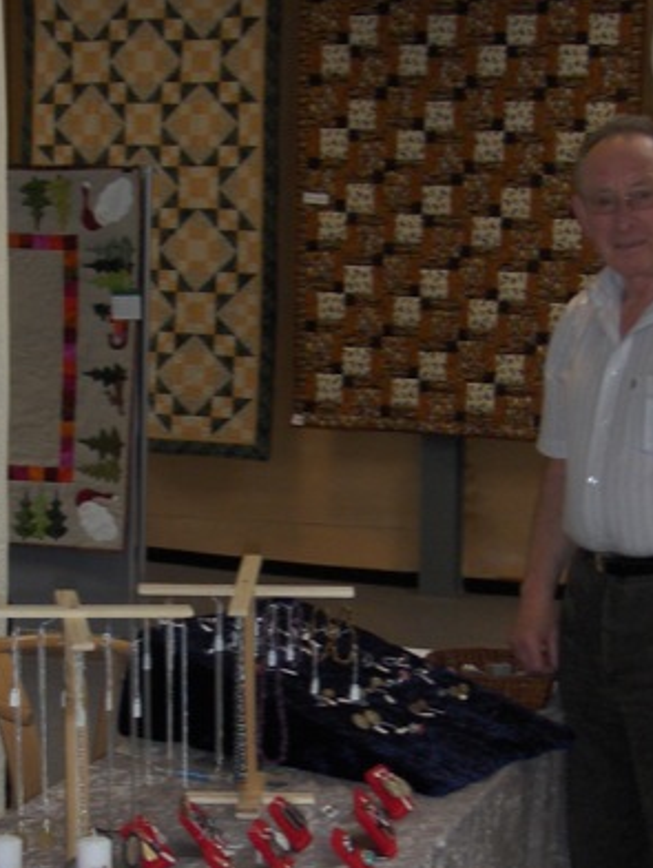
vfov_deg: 22.1
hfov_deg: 16.8
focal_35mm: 88
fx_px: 2209
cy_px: 598
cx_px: 257
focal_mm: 7.4
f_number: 3.6
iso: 100
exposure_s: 1/60
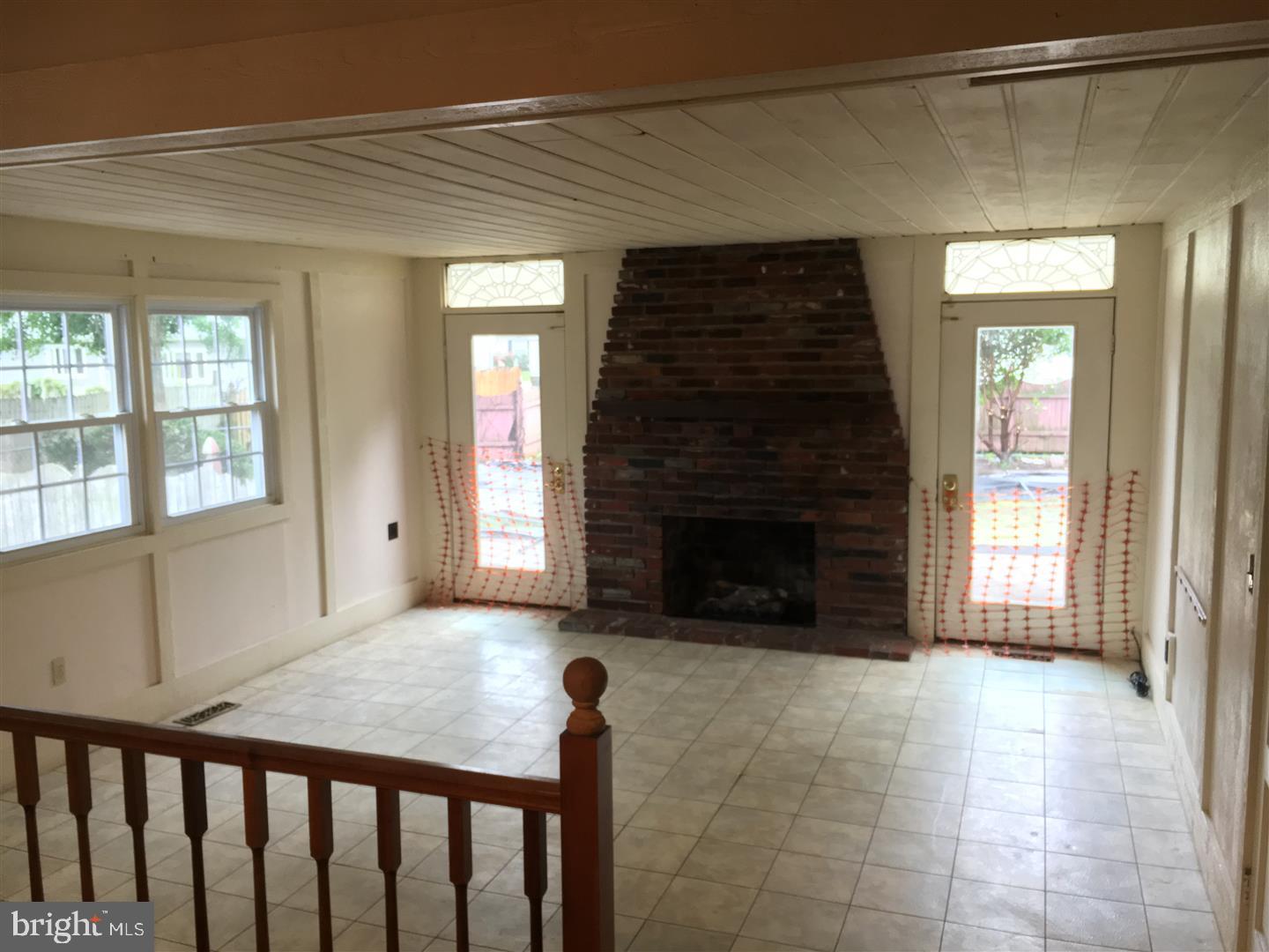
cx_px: 634
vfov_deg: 48.2
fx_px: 1063
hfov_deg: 61.7
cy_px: 476
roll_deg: +1.0
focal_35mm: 29
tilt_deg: -8.2
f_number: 2.2
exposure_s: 1/30
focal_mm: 4.15
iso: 100
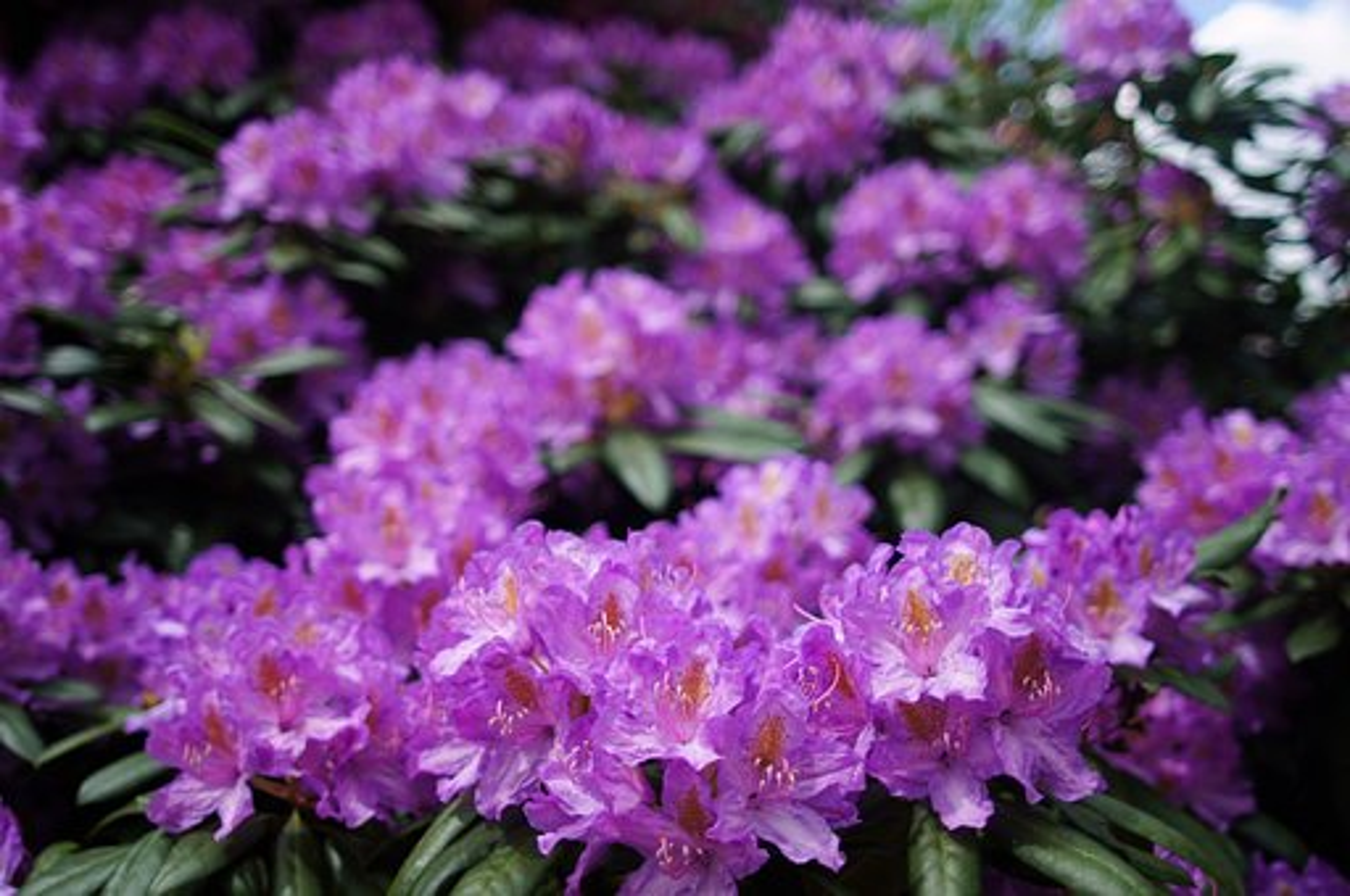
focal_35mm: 42
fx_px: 1573
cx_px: 675
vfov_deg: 31.8
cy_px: 448
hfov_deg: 46.5
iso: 100
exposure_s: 1/2500
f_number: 2
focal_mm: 28
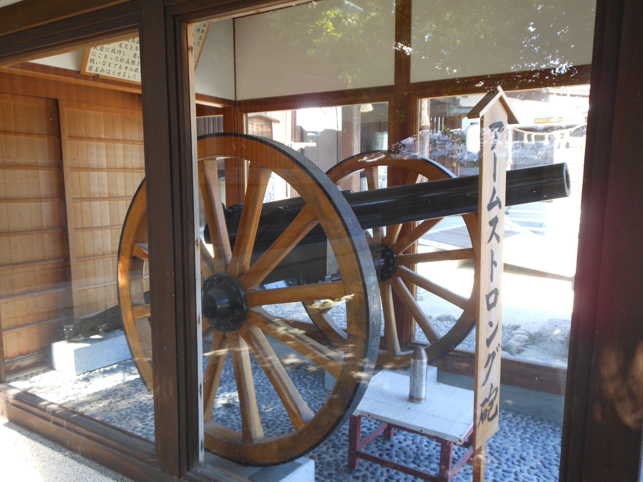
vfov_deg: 48.2
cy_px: 241
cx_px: 322
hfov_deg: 61.7
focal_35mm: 29
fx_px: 539
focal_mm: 5.2
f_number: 3.3
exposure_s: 1/30
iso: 100
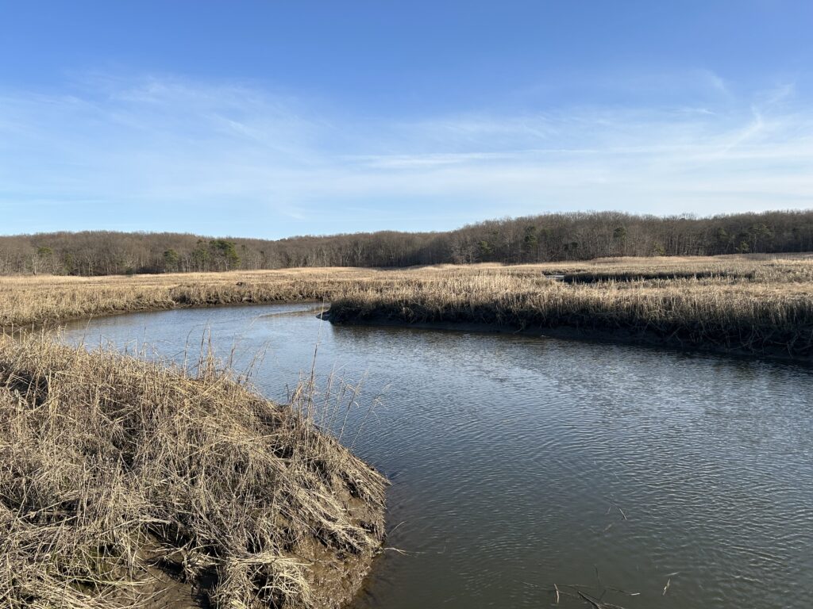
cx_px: 406
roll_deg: +1.6
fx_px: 611
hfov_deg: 67.3
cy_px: 304
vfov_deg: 53.1
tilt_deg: -4.0
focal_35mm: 26
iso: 50
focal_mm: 5.7
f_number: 1.5
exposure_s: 1/3257
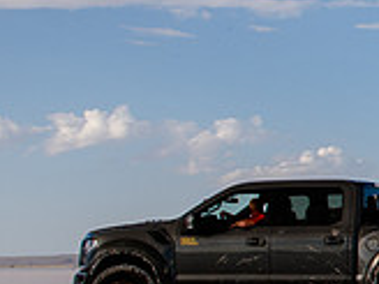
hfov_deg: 13.4
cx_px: 630
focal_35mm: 136
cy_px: 118
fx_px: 1489
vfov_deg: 10.9
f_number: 22
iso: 200
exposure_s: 1/160
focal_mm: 32
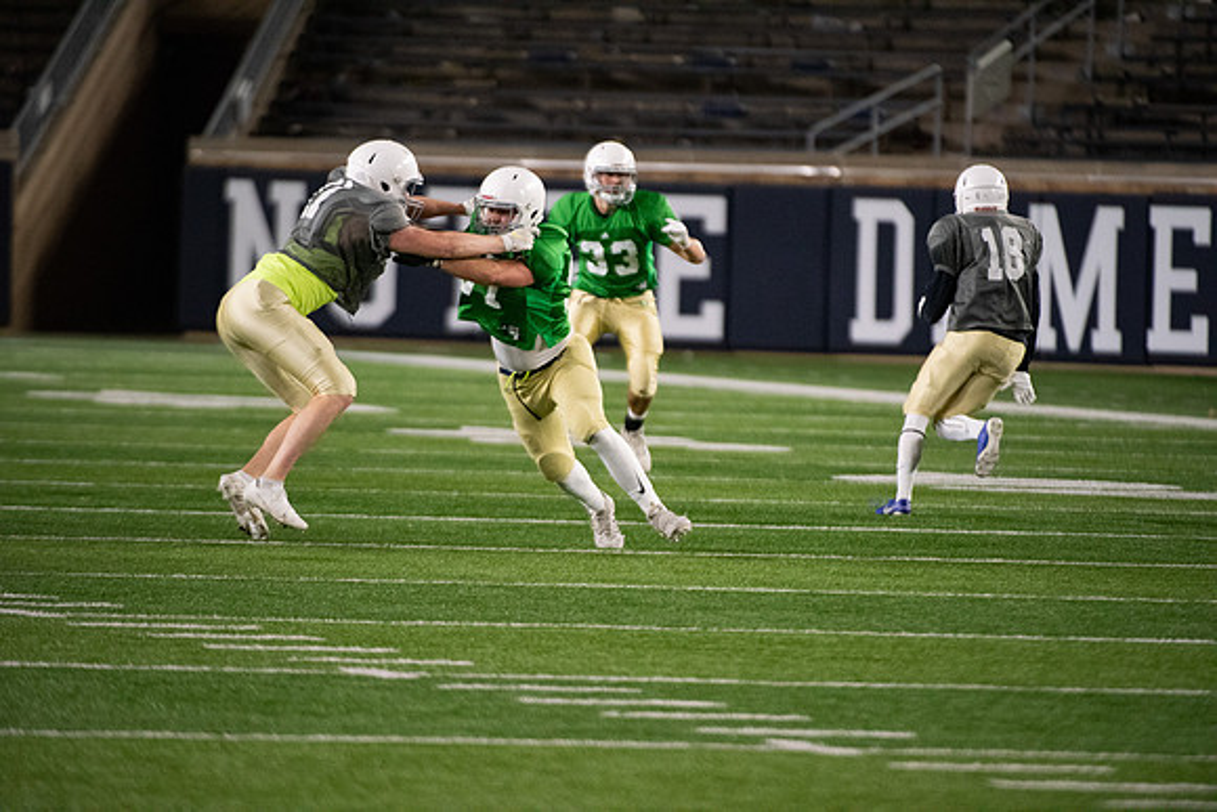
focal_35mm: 400
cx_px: 608
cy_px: 406
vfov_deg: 3.4
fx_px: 13525
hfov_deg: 5.2
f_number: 4.5
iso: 5600
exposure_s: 1/500
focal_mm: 400
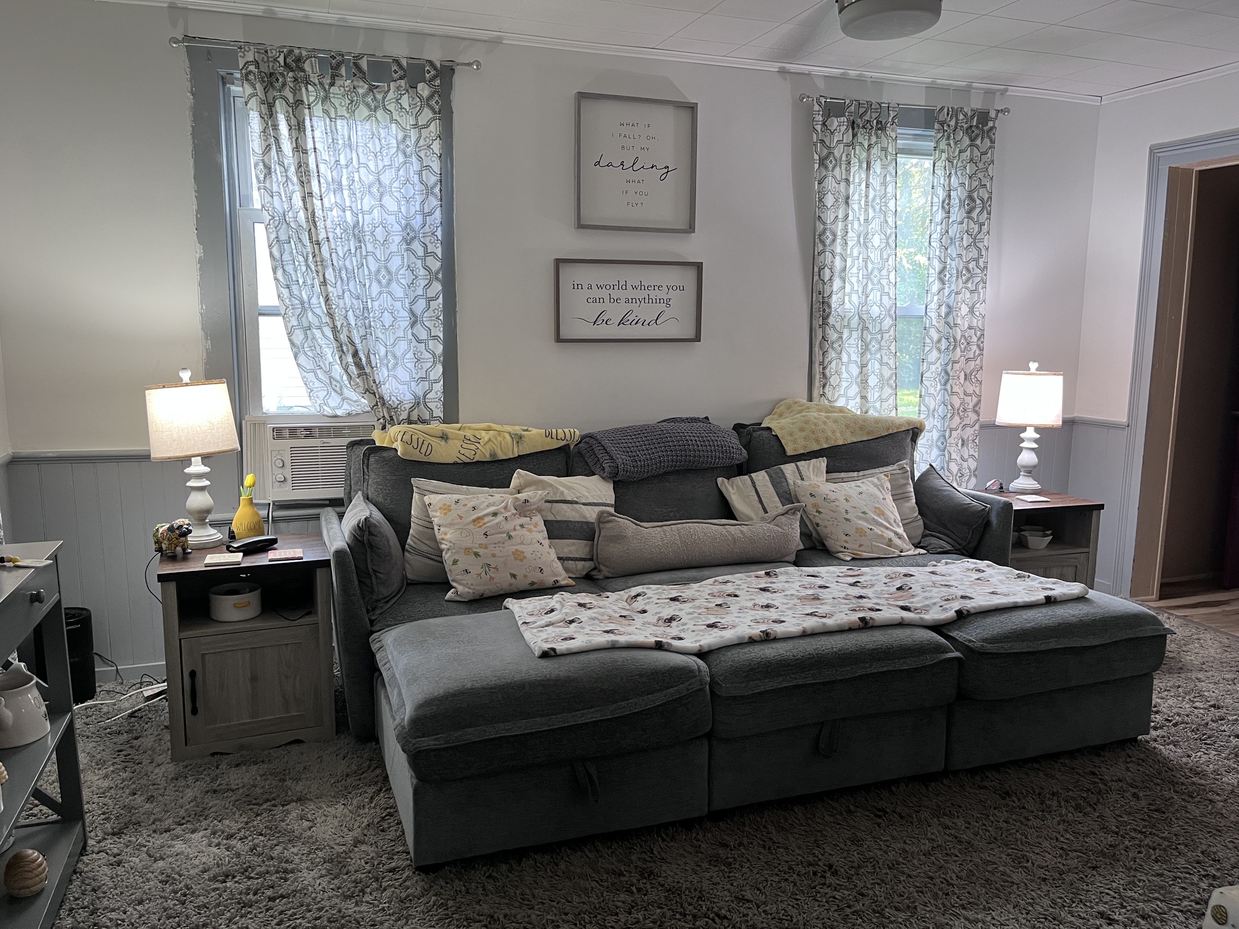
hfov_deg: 67.3
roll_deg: +0.1
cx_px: 620
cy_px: 464
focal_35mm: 26
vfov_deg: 53.1
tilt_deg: -9.1
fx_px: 931
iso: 125
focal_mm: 5.1
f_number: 1.6
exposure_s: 1/60
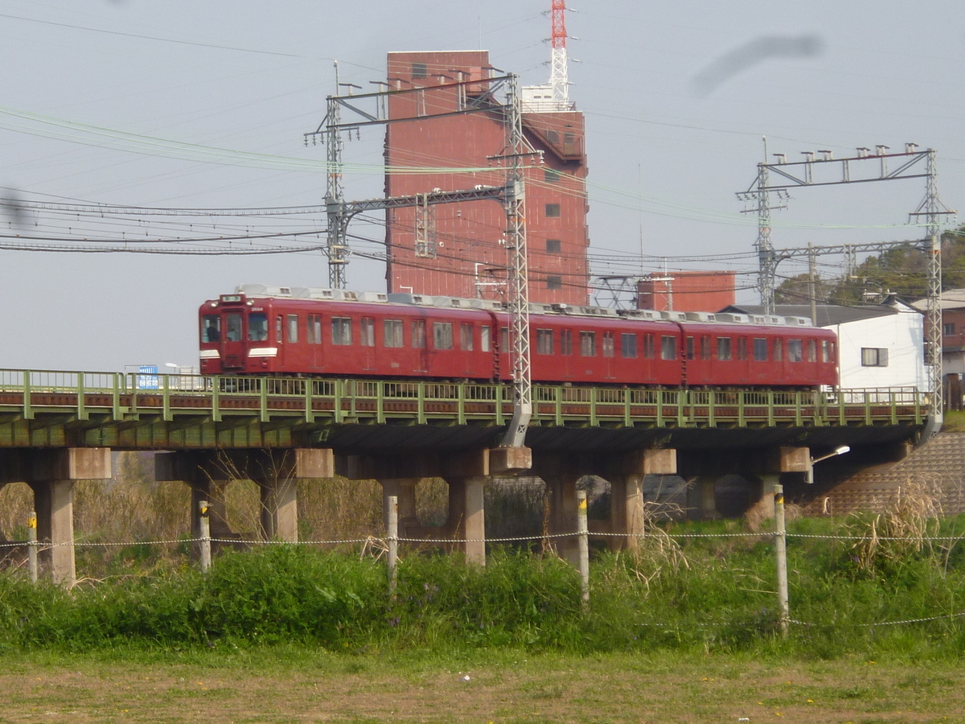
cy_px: 362
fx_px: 5269
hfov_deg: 10.5
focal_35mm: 189
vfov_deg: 7.9
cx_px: 482
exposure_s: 1/160
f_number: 6.5
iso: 100
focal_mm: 20
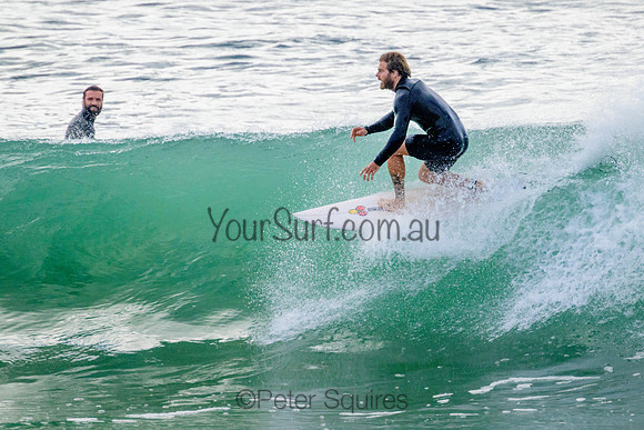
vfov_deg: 1.5
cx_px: 381
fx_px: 16957
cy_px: 235
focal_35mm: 948
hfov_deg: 2.2
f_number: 11
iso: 1600
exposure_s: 1/2000
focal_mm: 800
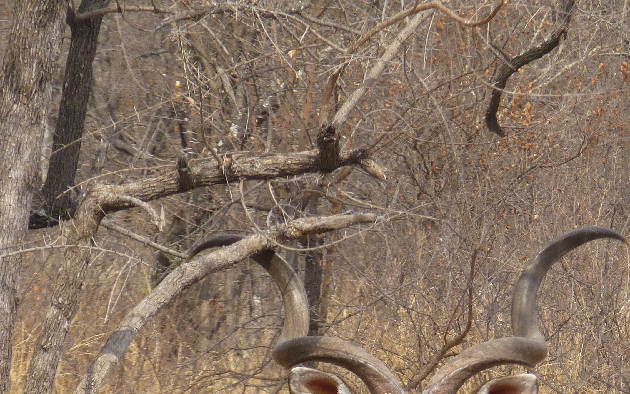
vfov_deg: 1.4
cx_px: 261
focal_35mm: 969
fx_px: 16639
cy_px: 433
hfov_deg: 2.2
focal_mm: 86
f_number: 6.4
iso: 100
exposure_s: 1/250
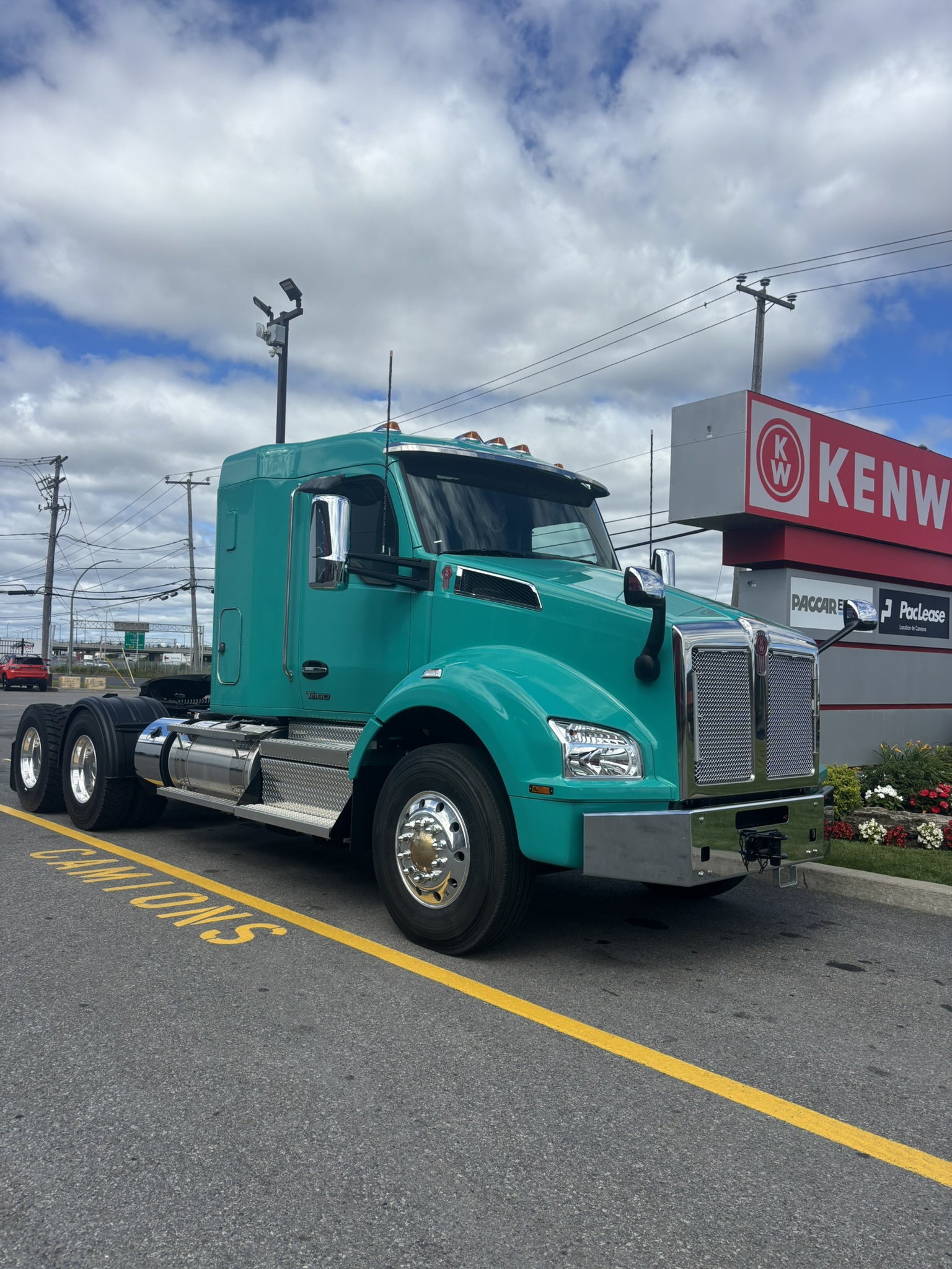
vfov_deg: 67.3
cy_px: 634
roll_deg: -1.7
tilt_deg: +1.1
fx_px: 953
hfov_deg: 53.1
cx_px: 476
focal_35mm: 26
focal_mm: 5.96
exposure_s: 1/4255
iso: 50
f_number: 1.6
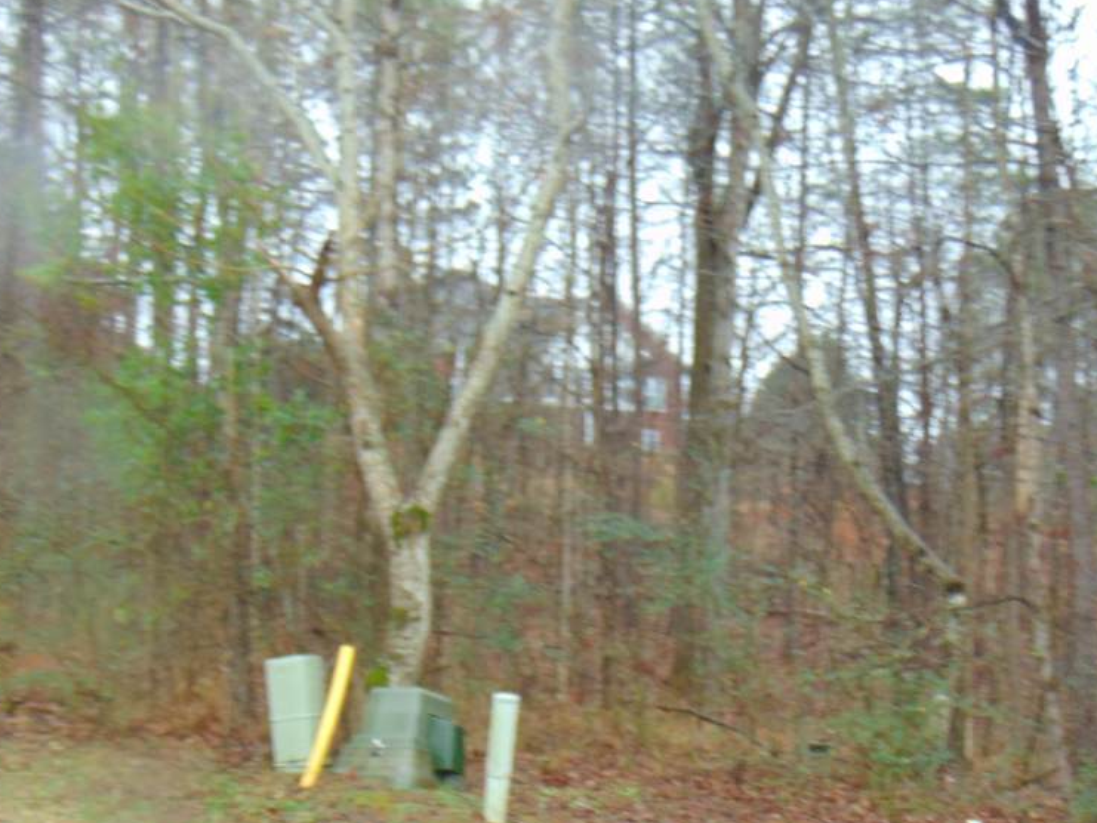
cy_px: 560
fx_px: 1807
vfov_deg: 25.5
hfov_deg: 33.7
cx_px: 617
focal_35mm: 57
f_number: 3.2
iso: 80
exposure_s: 1/40
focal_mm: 5.8
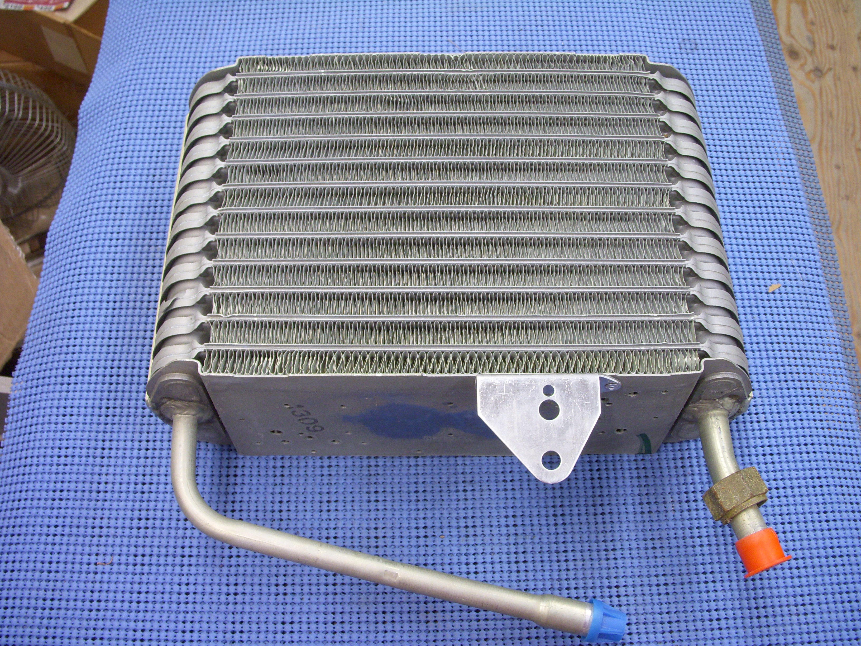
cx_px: 430
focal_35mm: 38
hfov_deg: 49.0
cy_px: 323
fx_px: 945
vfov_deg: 37.7
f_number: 3.3
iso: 200
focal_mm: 6.3
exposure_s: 1/25
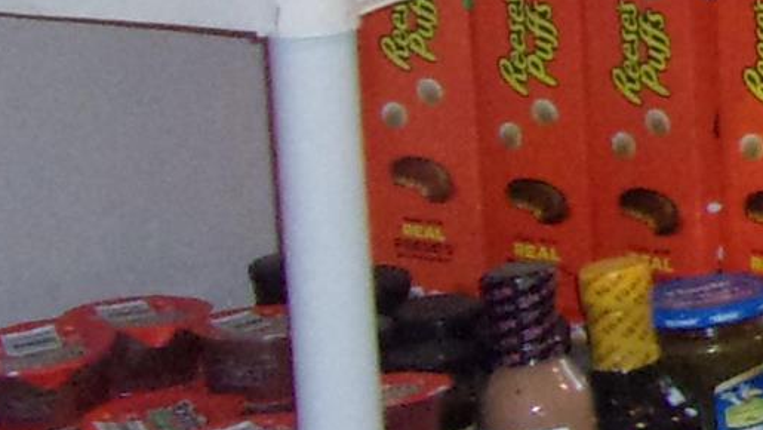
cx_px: 2259
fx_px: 4472
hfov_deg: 8.3
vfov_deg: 5.4
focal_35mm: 221
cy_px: -242
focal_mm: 6.1
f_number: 3.3
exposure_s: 1/34
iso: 400
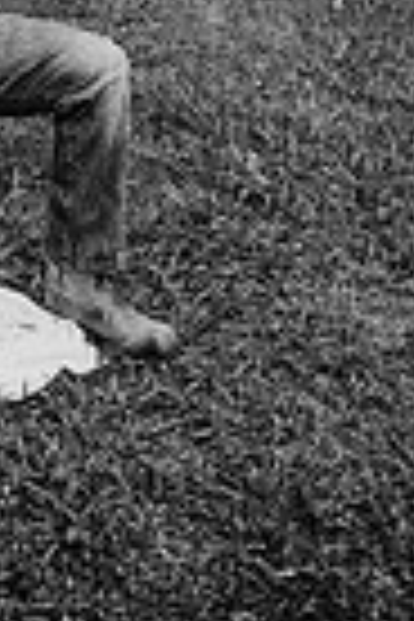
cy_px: -320
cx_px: -81
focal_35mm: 78
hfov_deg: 16.8
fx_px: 1345
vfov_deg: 21.6
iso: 160
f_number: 2.8
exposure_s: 1/320
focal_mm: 24
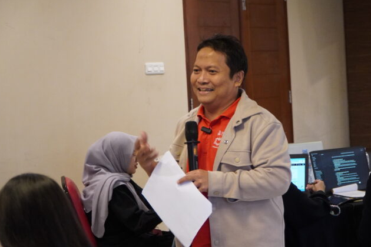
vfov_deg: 15.3
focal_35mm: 90
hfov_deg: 22.7
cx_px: 217
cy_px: 139
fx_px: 923
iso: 4000
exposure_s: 1/60
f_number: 4
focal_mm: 49
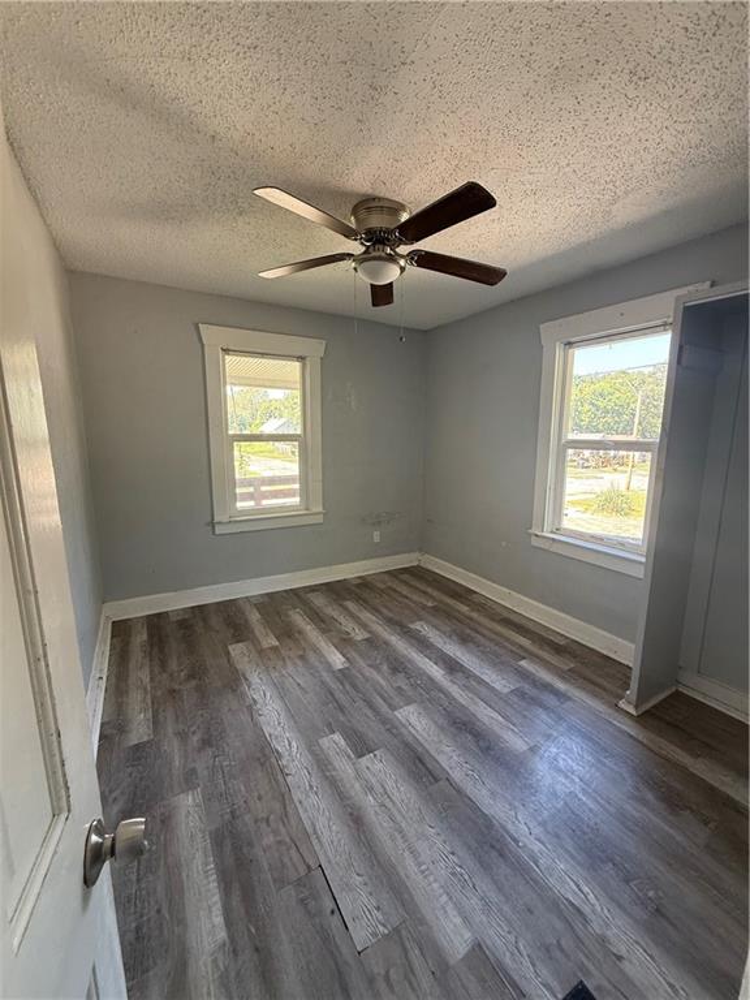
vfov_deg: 102.1
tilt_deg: -9.3
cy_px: 500
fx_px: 404
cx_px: 375
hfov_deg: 85.7
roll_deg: -1.2
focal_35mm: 14
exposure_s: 1/99
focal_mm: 2.22
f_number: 2.2
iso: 250
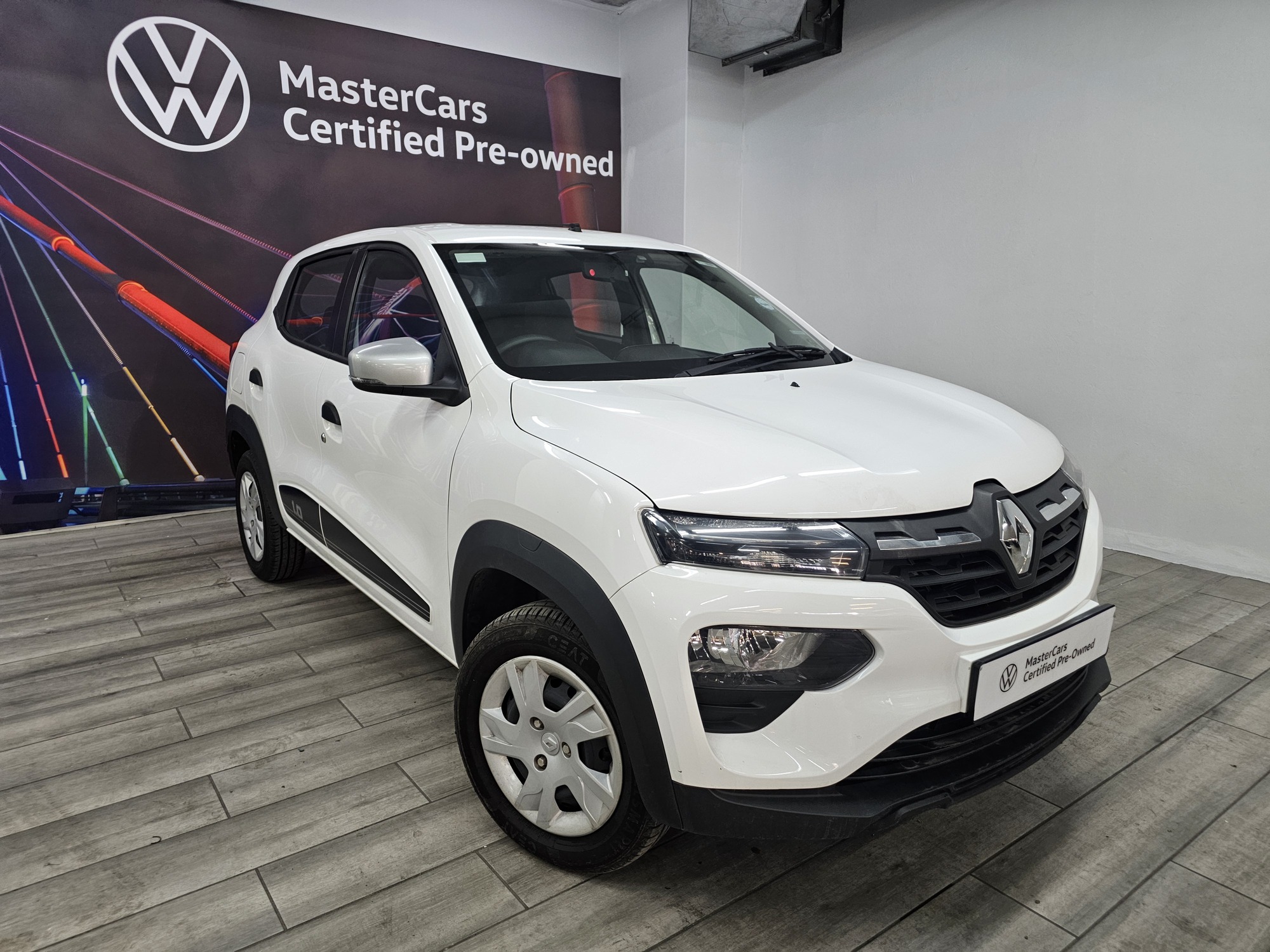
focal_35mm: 23
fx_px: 844
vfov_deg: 58.9
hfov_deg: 73.9
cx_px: 635
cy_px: 476
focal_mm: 6.3
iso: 200
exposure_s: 1/100
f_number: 1.7
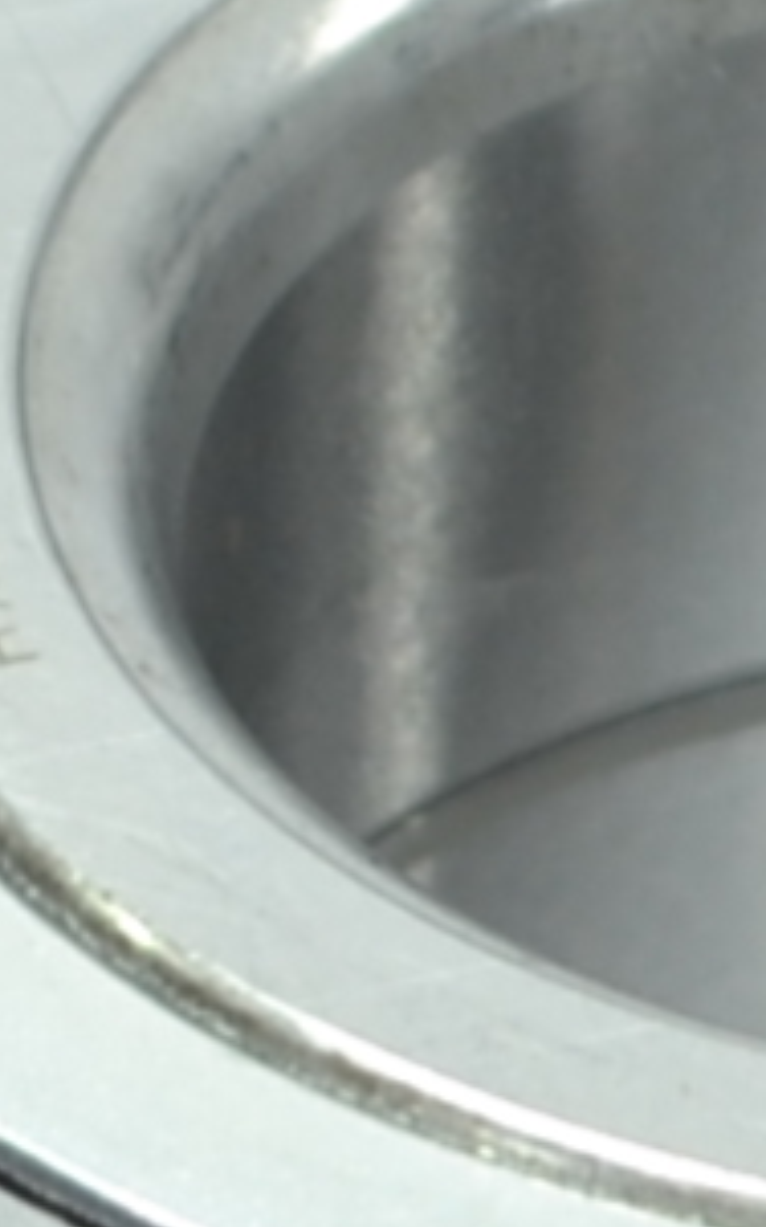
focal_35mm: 964
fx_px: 32209
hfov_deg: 1.4
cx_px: -1247
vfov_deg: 2.2
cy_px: 860
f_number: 7.1
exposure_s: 1/25
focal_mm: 55
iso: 100
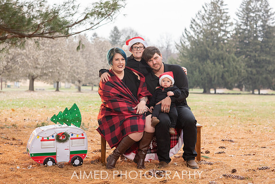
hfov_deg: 23.8
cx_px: 138
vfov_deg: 16.0
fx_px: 654
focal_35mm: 86
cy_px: 92
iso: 640
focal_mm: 85
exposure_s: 1/200
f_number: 5
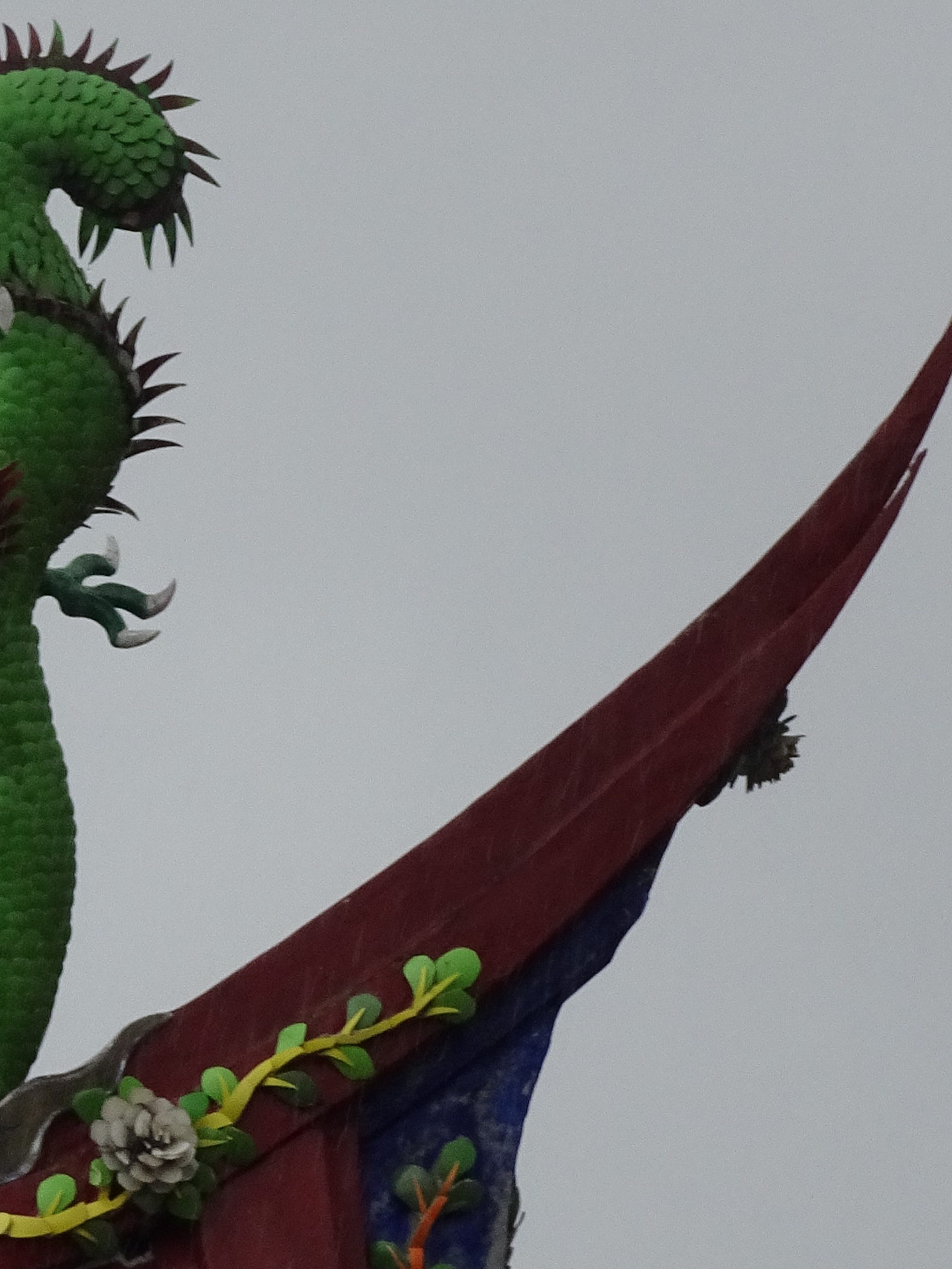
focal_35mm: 611
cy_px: 855
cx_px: -94
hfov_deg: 2.4
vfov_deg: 3.2
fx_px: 22407
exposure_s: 1/250
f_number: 6.3
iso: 160
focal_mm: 40.86
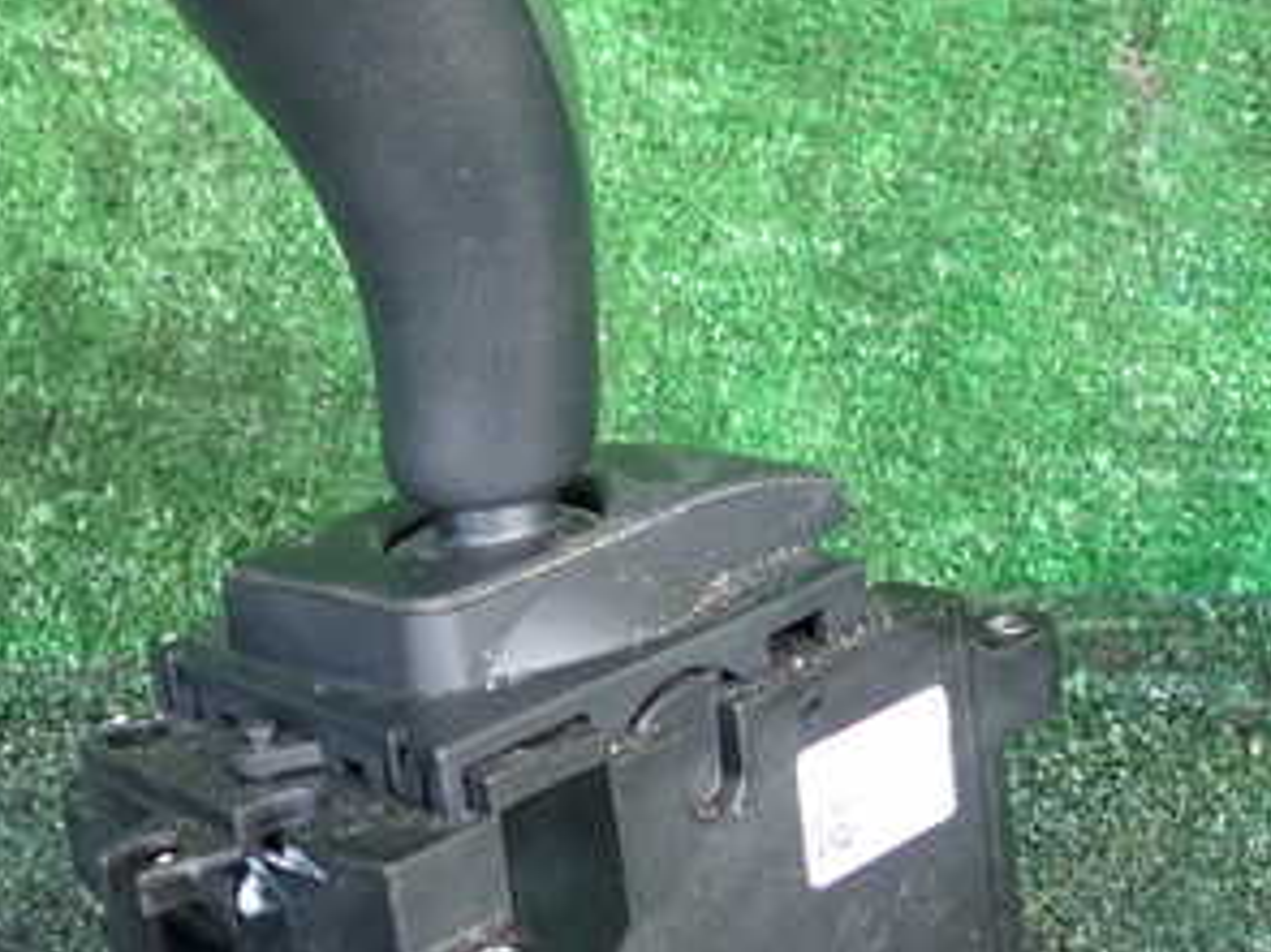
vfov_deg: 24.0
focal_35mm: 61
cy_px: 482
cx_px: 504
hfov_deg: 31.6
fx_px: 2239
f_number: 2.3
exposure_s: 1/60
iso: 200
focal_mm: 5.4
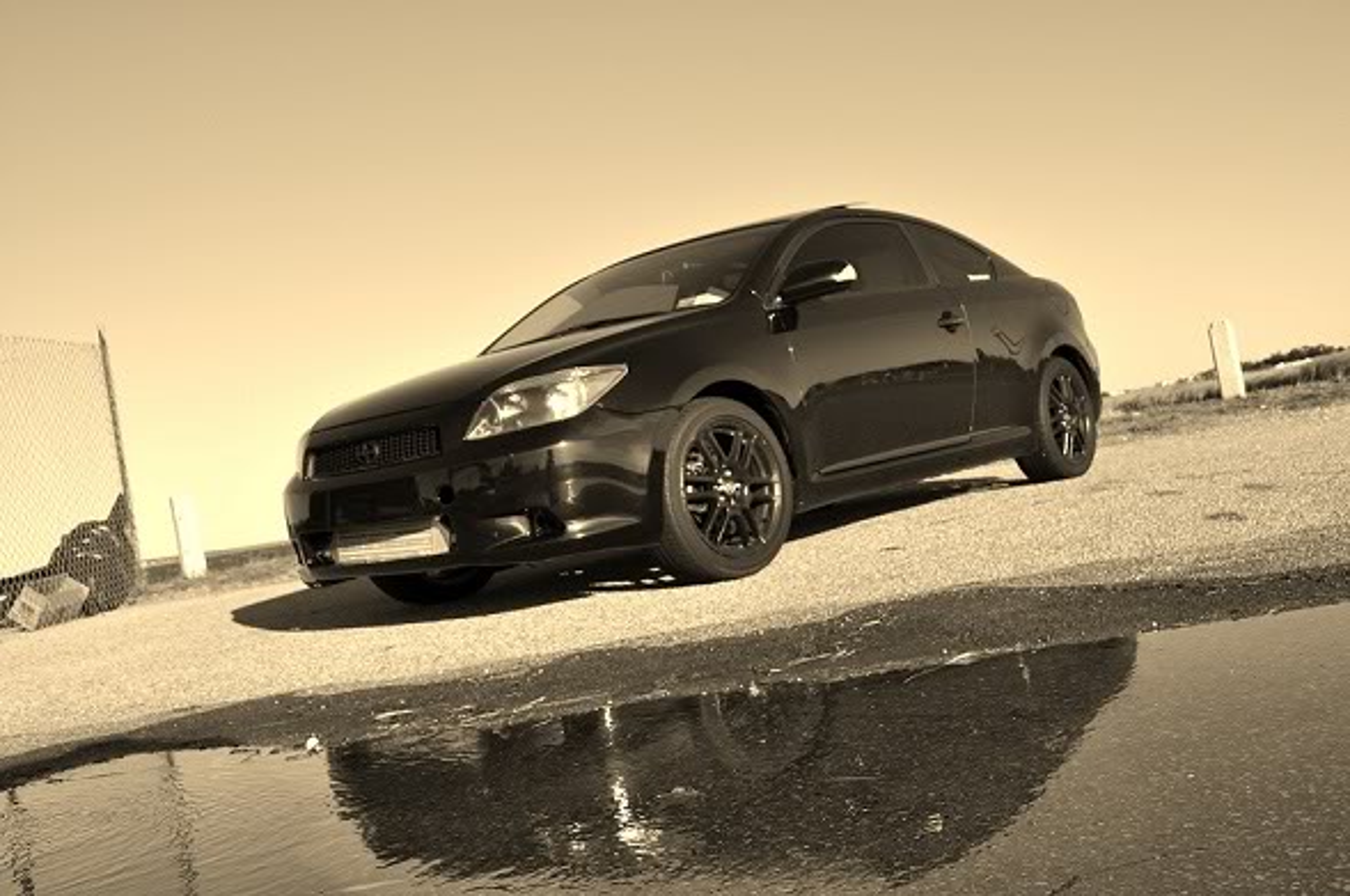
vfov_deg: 36.8
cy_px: 448
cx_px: 675
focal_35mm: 36
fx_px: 1348
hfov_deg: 53.2
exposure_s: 1/500
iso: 200
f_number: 8
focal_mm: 24
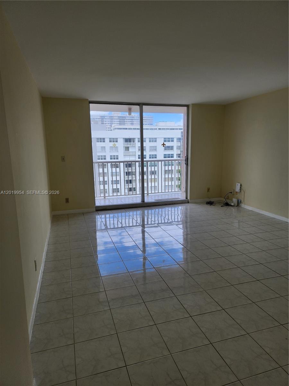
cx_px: 144
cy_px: 193
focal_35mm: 23
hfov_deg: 58.9
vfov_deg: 73.9
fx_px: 256
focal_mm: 6.4
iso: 16
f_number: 1.8
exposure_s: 1/180
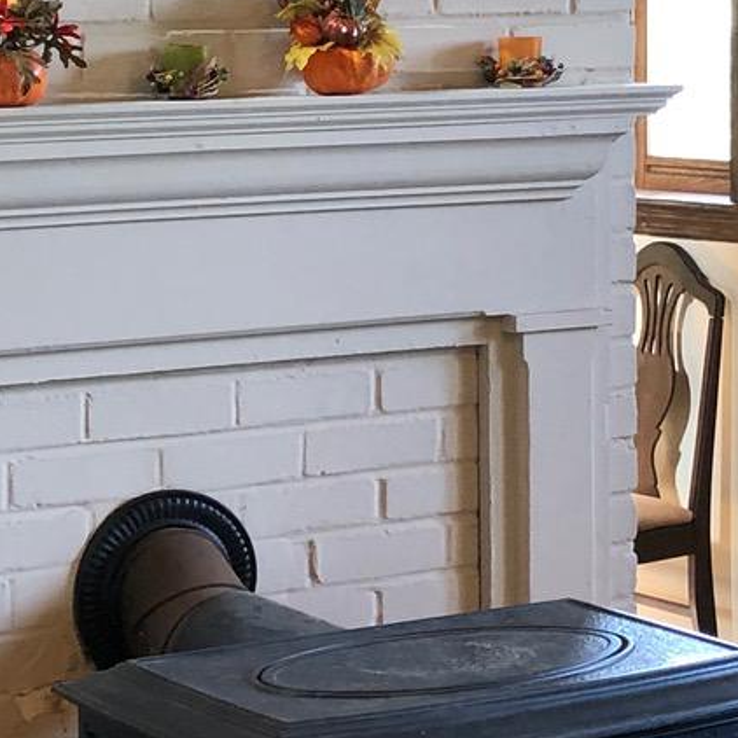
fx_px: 2894
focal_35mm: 120
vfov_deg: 14.5
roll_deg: +1.6
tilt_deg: -5.3
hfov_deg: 14.4
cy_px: 210
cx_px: 108
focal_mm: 3.99
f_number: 1.8
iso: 40
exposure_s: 1/17
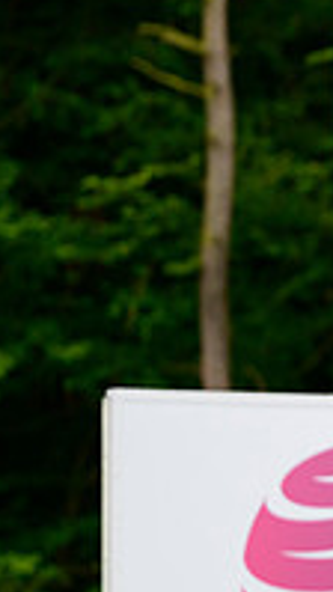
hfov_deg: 4.7
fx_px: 3970
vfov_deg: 8.5
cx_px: 824
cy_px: 269
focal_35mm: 253
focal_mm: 83
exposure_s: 1/3200
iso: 1000
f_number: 2.8
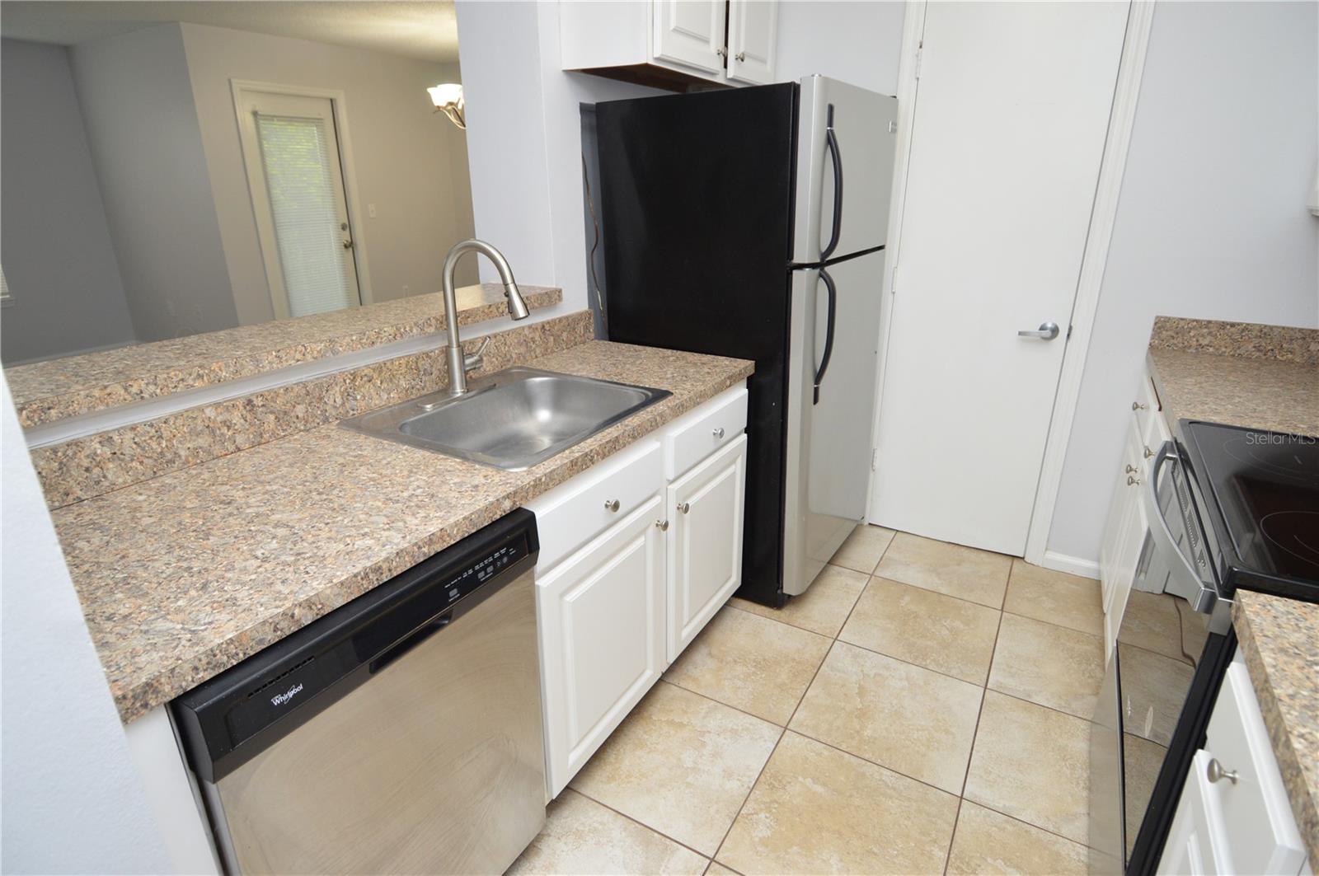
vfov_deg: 67.3
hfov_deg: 90.1
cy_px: 438
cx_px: 660
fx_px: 659
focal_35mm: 18
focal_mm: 12
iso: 450
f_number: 4
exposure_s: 1/60
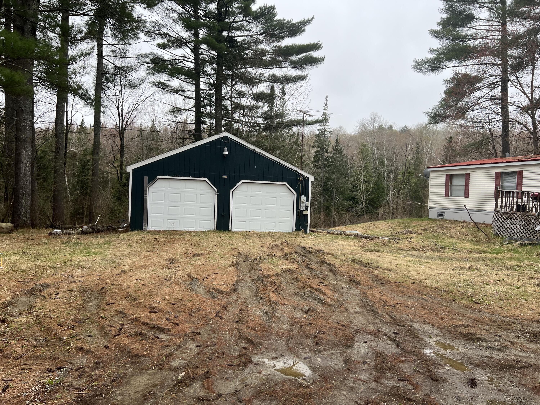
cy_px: 202
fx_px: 406
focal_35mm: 26
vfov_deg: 53.1
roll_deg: -3.2
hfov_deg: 67.3
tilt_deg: +1.7
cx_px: 270
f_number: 1.5
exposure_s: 1/758
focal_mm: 5.7
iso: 50
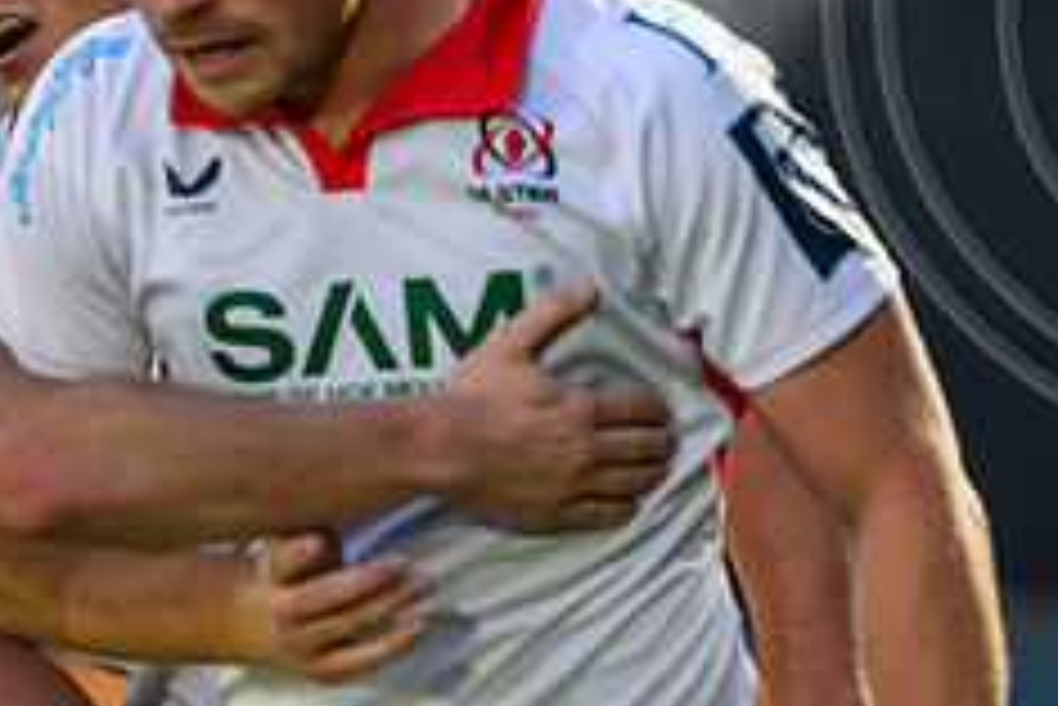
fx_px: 28994
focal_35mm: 986
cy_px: -7
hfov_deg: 2.1
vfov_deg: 1.4
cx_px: 1288
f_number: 3.2
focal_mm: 400
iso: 4000
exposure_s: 1/1600
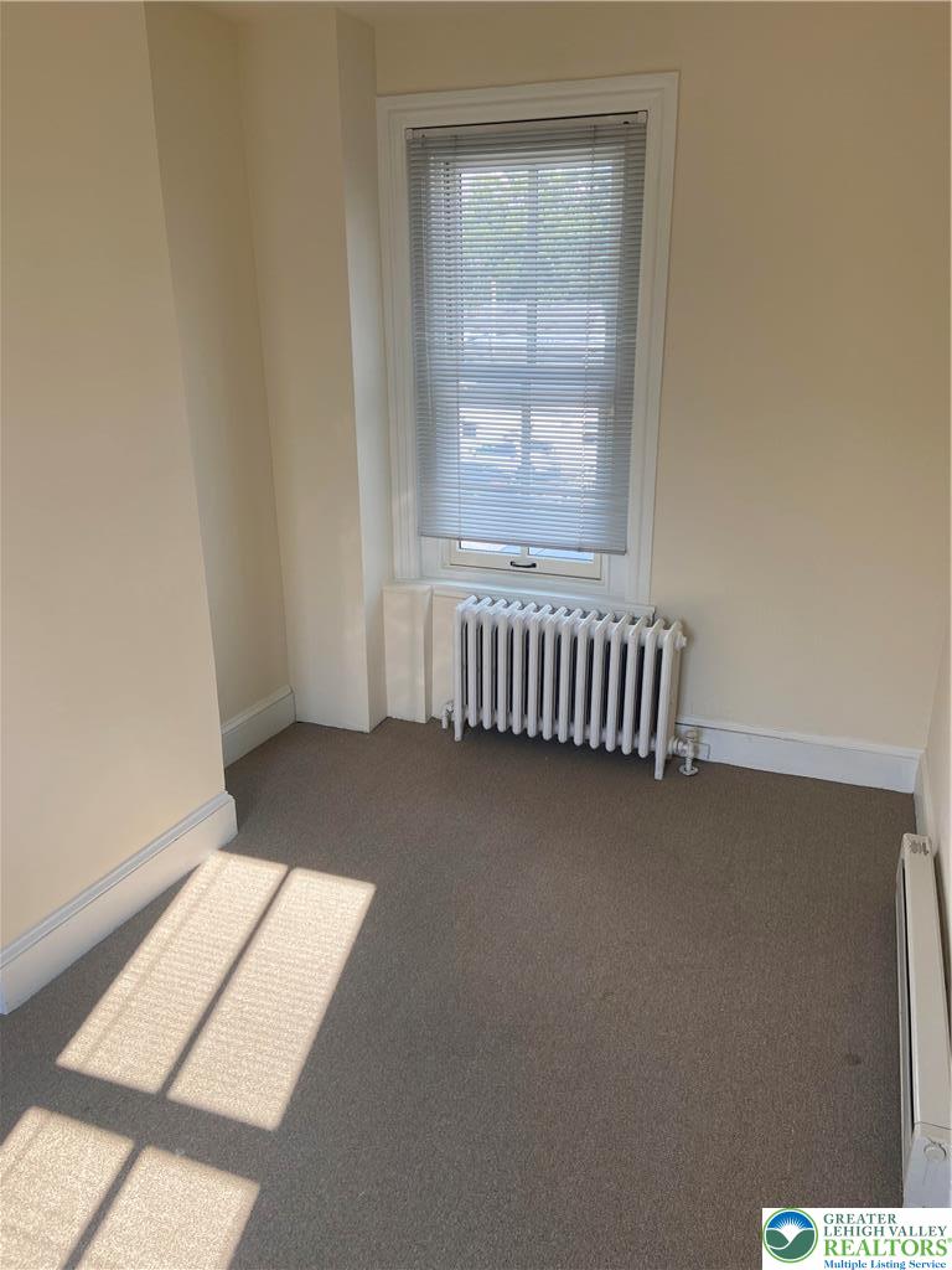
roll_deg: +1.0
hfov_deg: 53.1
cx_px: 476
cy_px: 635
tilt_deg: -15.5
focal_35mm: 26
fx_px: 953
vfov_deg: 67.3
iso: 32
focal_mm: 4.25
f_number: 1.8
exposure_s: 1/185
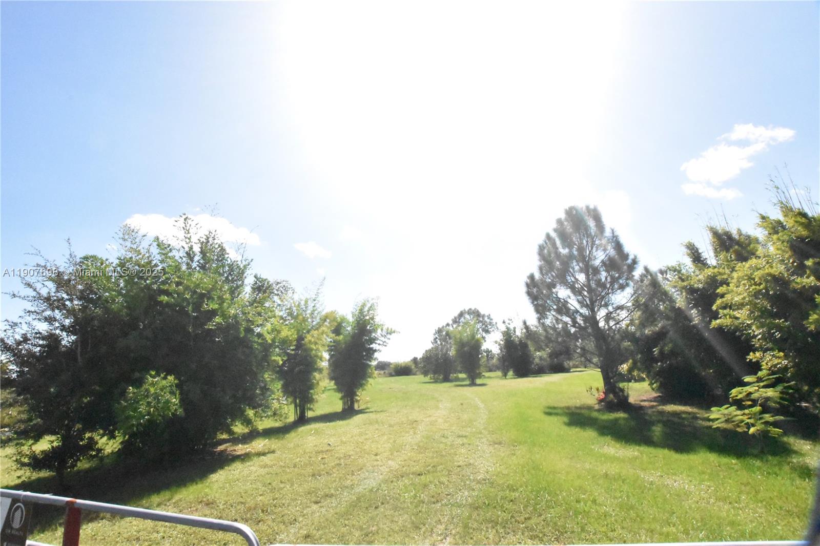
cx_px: 410
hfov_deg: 100.4
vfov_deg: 77.3
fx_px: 342
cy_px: 273
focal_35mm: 15
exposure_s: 1/4000
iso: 16000
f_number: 14
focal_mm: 10
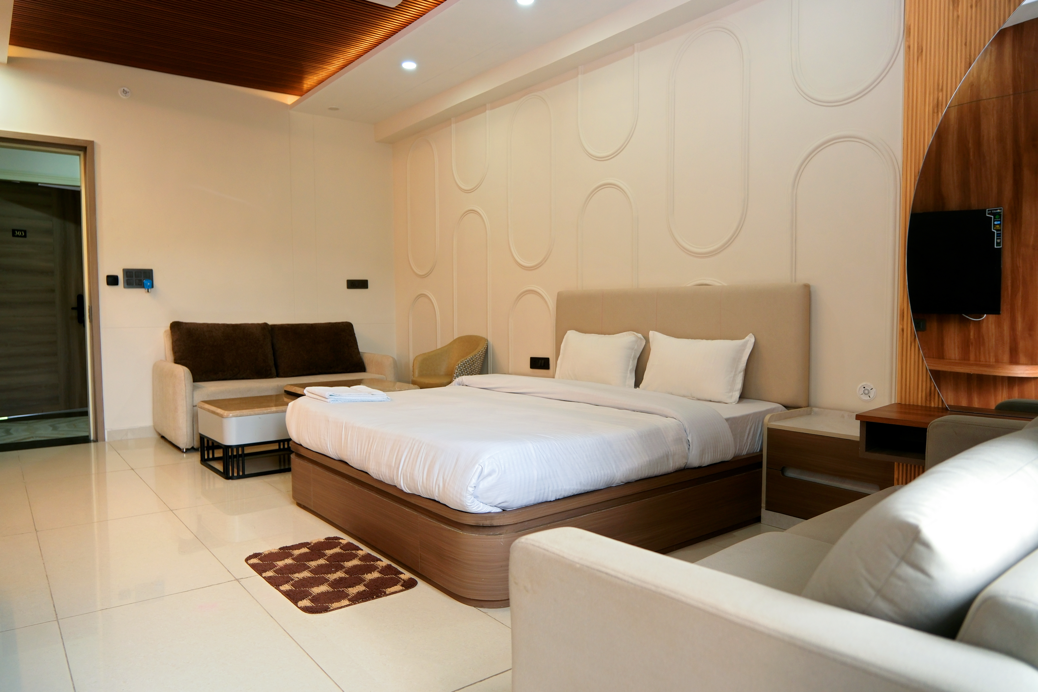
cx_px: 519
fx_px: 692
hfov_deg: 73.7
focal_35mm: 24
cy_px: 346
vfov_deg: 53.1
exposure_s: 1/100
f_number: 2.8
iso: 320
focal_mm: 16
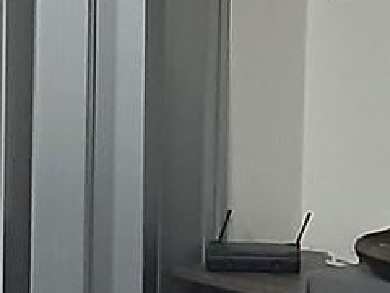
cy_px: 93
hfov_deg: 10.6
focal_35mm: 187
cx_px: 107
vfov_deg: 7.9
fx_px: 2107
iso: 250
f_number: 1.9
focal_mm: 2.9
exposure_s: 1/24
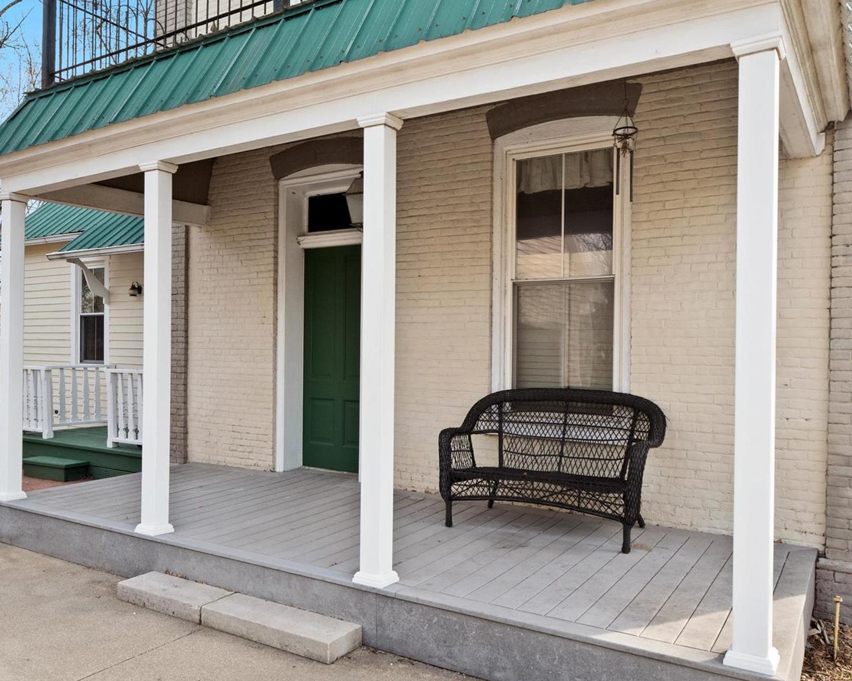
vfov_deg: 51.5
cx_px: 372
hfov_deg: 62.0
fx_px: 706
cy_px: 345
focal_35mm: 28
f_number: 10
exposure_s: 1/100
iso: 400
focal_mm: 12
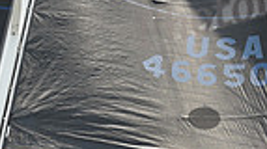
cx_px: 41
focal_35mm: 298
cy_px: 295
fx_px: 2107
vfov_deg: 4.0
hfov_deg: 7.2
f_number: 8
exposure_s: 1/800
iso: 250
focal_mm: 70
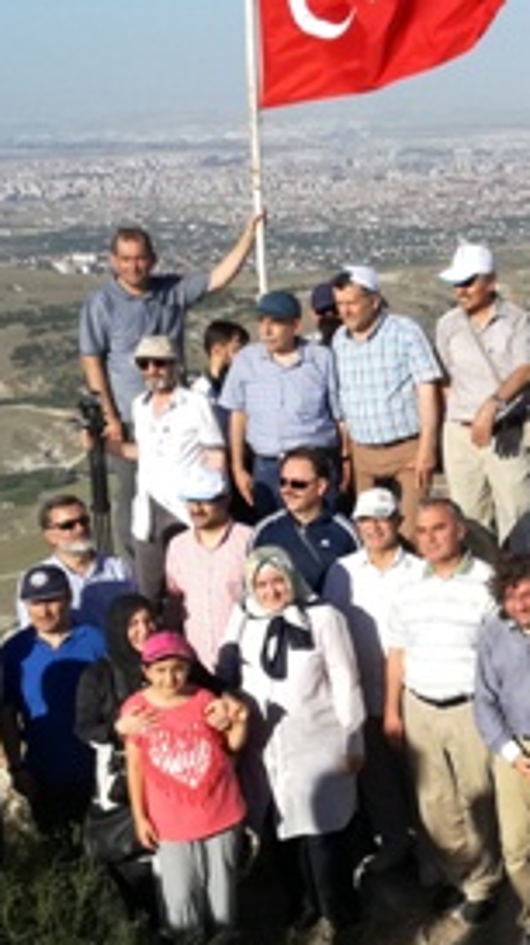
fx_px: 1729
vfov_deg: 30.6
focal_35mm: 69
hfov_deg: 16.6
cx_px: 655
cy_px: 523
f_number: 2
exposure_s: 1/1330
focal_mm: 3.79
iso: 50
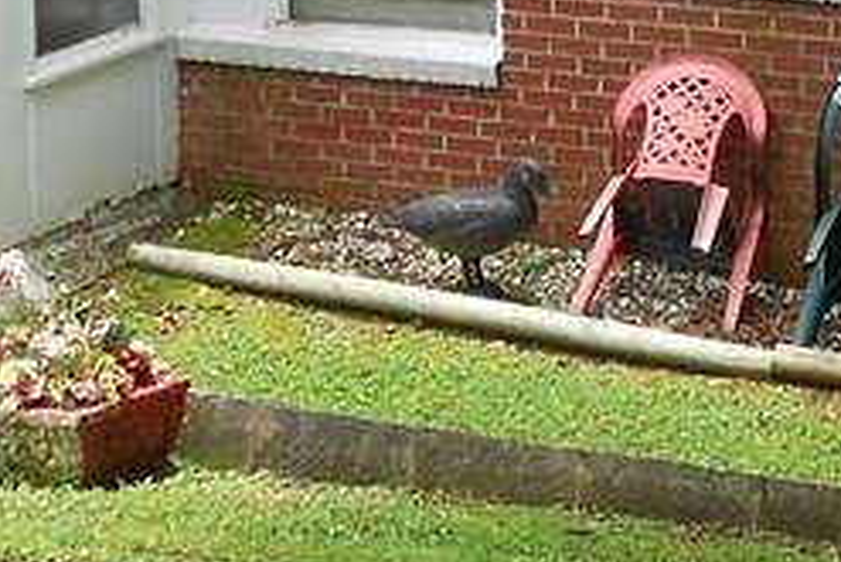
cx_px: 705
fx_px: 2618
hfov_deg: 18.0
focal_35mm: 112
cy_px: -381
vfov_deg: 11.5
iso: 80
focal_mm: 4.6
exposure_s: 1/200
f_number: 3.2
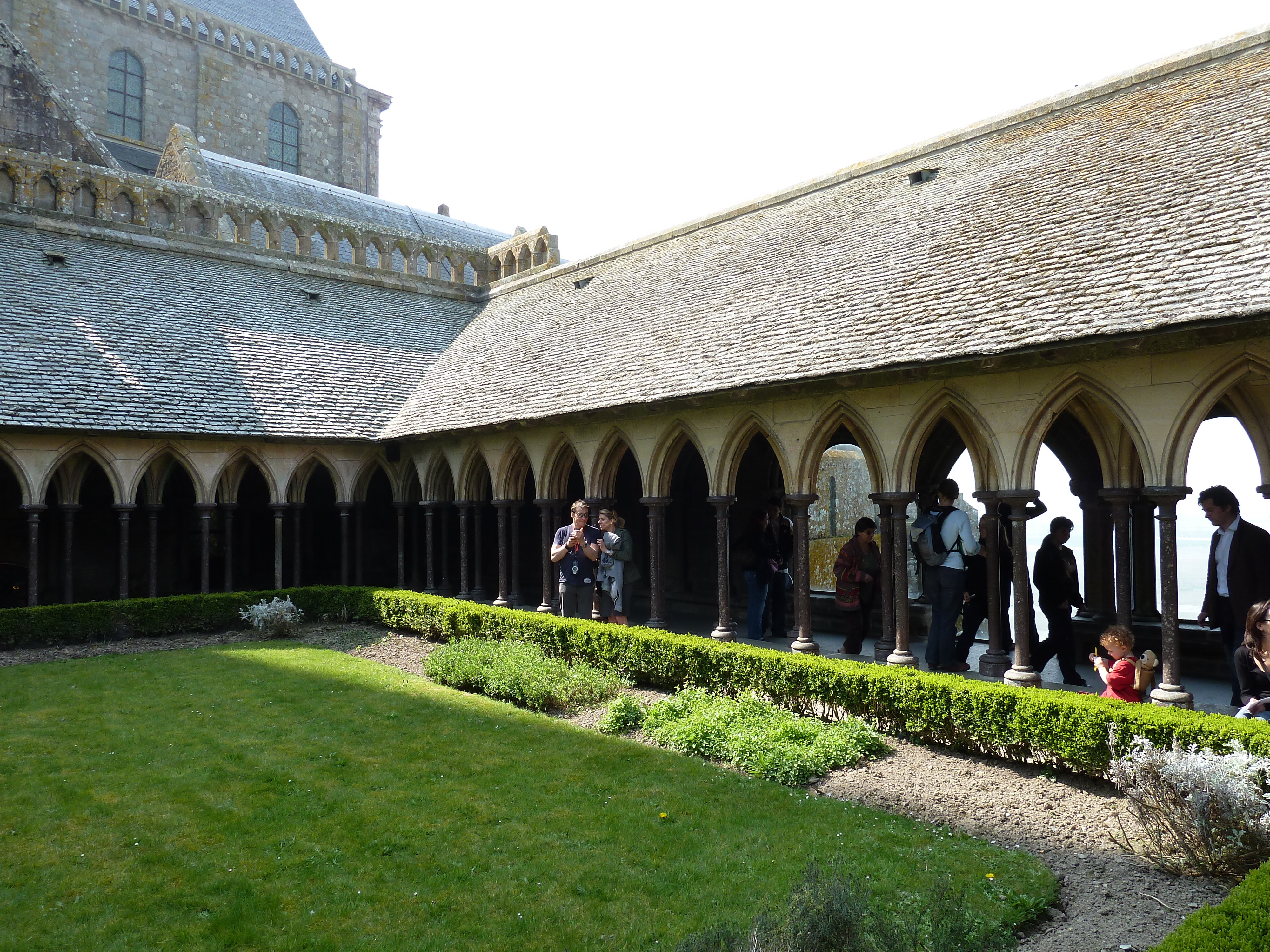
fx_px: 917
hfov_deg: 69.4
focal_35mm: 25
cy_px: 476
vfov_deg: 54.9
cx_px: 635
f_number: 4
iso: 80
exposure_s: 1/160
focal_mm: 4.1
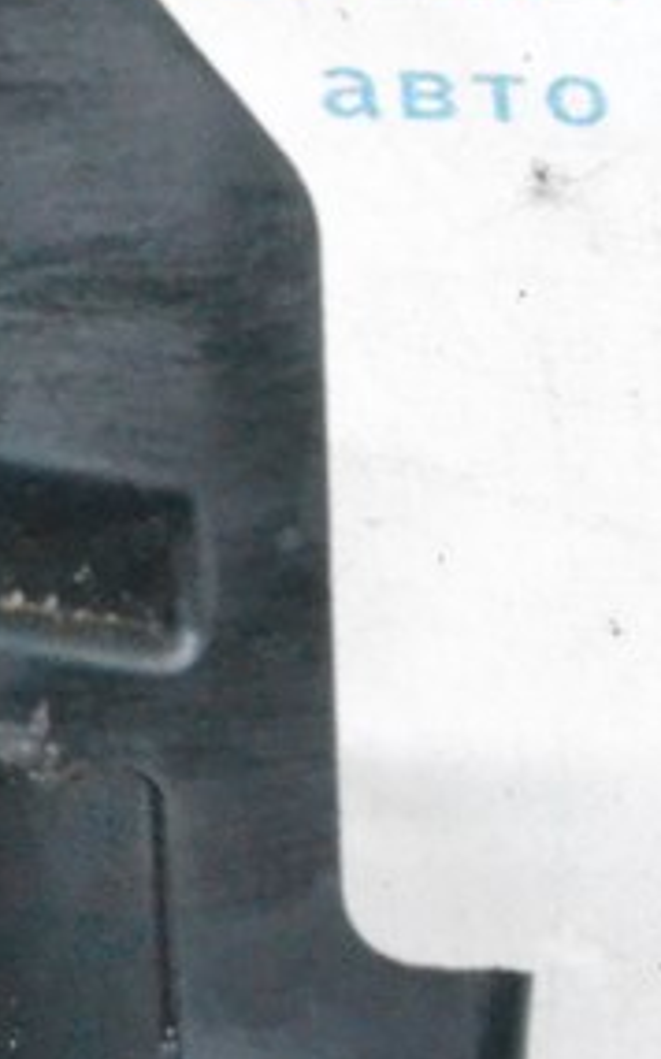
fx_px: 8704
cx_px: -1173
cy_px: 563
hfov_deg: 4.2
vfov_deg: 7.0
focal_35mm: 302
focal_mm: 55
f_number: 10
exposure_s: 1/125
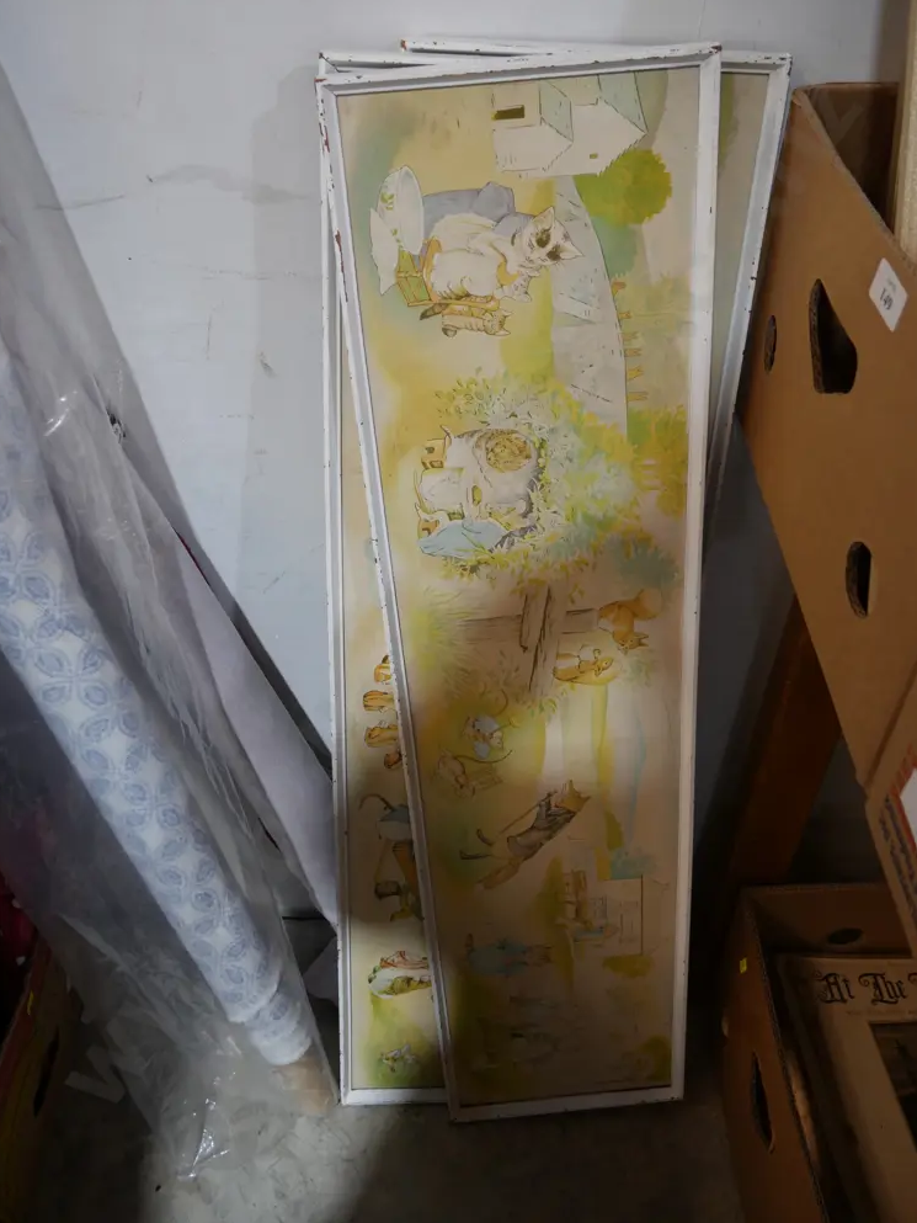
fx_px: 1165
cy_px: 596
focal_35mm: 33
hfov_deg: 43.0
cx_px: 462
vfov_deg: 55.3
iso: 500
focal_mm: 16
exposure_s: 1/60
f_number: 3.6
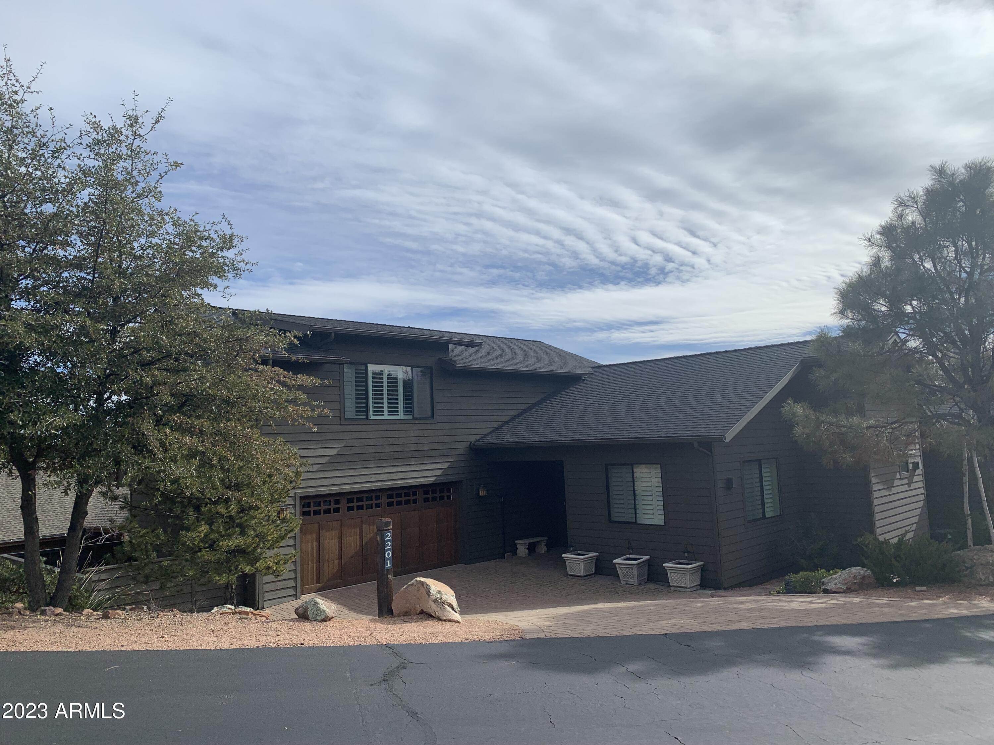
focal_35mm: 26
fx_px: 747
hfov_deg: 67.3
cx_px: 497
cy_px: 372
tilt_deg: +5.9
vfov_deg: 53.1
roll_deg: +2.4
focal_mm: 4.25
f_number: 1.8
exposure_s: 1/4902
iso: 25
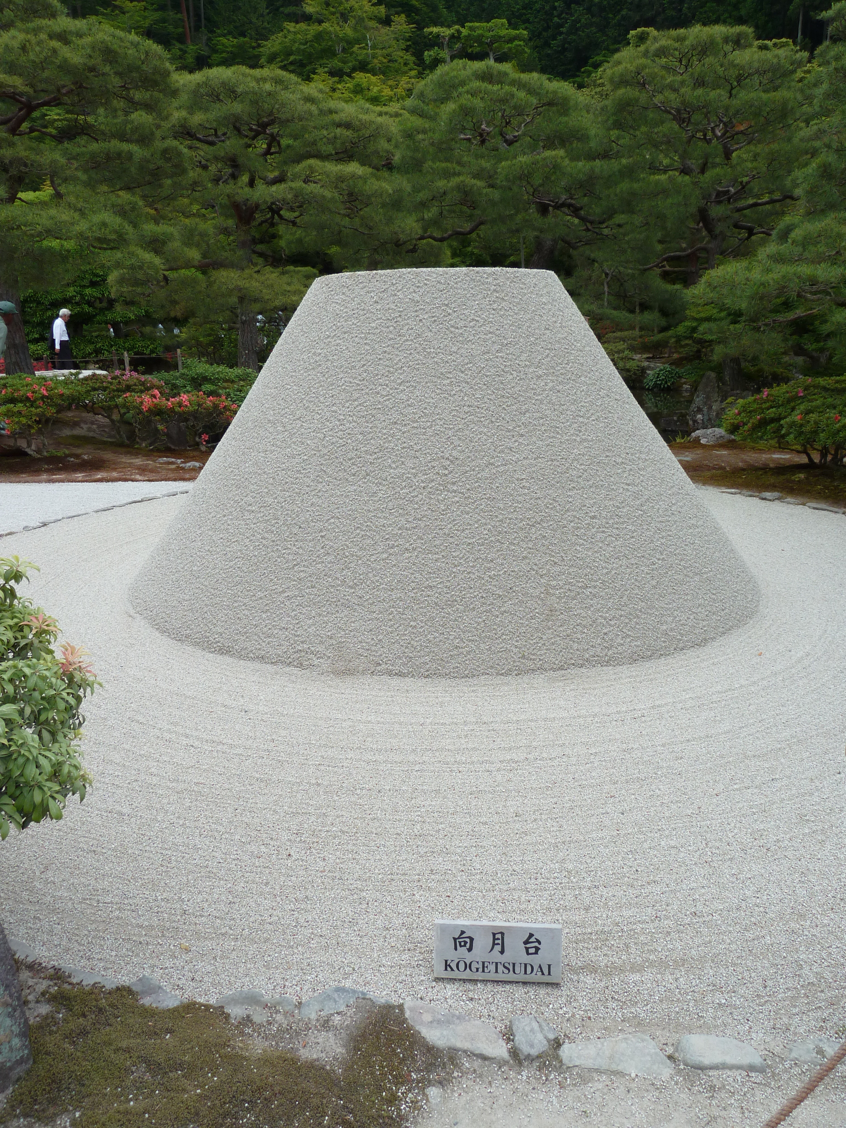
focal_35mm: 25
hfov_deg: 54.9
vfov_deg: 69.4
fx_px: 815
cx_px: 423
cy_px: 564
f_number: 4
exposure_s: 1/250
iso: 100
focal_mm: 4.1
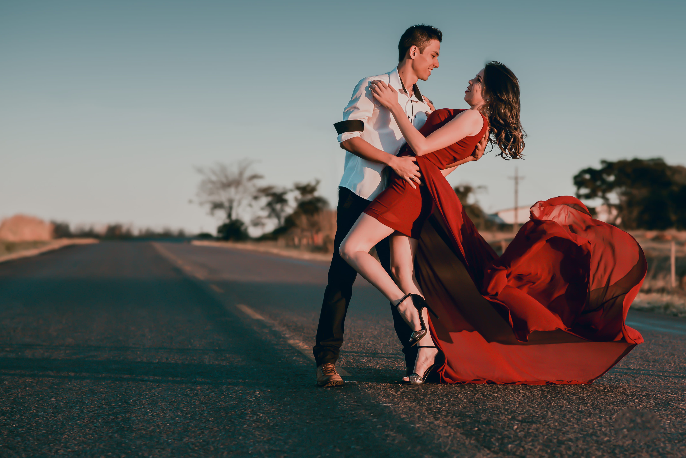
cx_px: 441
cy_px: 232
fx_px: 2268
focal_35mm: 119
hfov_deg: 17.2
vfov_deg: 11.5
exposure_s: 1/2000
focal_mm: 85
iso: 800
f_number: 3.3
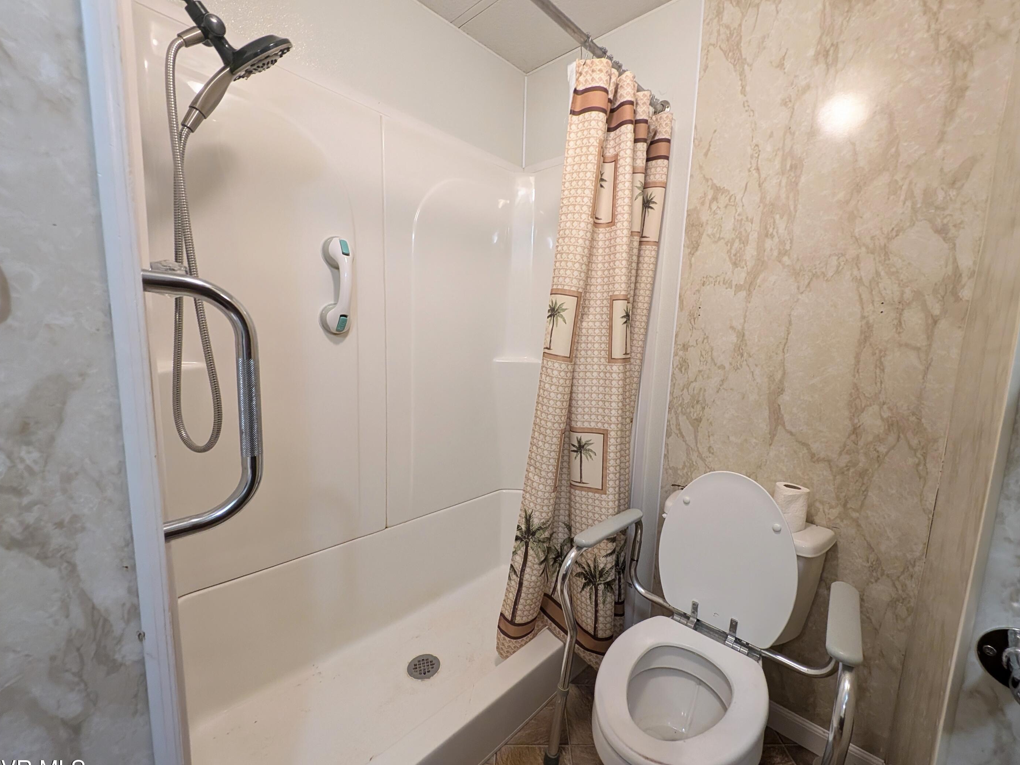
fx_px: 383
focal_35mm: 13
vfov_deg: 89.9
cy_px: 392
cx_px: 536
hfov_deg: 106.1
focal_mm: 2.23
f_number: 1.95
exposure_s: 1/36.4
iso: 390
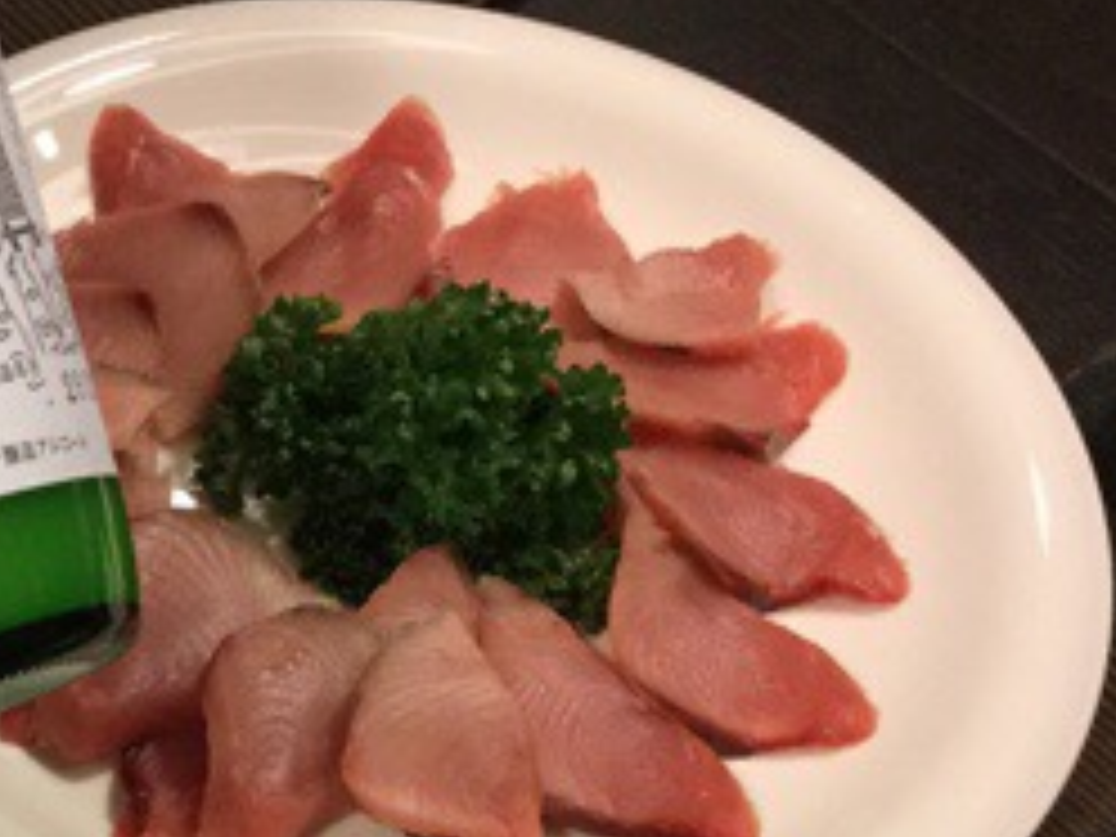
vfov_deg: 17.8
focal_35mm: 80
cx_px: -198
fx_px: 2579
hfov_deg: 22.6
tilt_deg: -59.8
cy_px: 918
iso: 160
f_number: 2.4
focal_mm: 3.3
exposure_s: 1/30
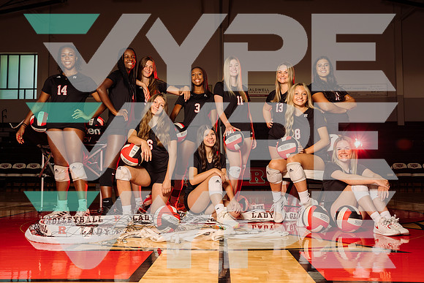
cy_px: 142
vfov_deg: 36.0
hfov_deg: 51.9
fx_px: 436
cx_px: 212
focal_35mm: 37
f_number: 8
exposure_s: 1/250
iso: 160
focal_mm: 37
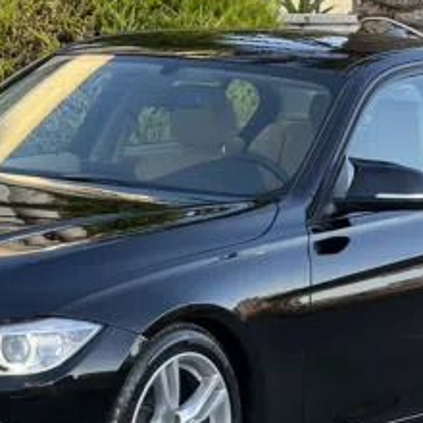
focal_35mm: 198
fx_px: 2737
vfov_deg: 8.8
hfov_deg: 8.8
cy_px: 219
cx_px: 133
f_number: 2.8
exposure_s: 1/121
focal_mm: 9
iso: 50
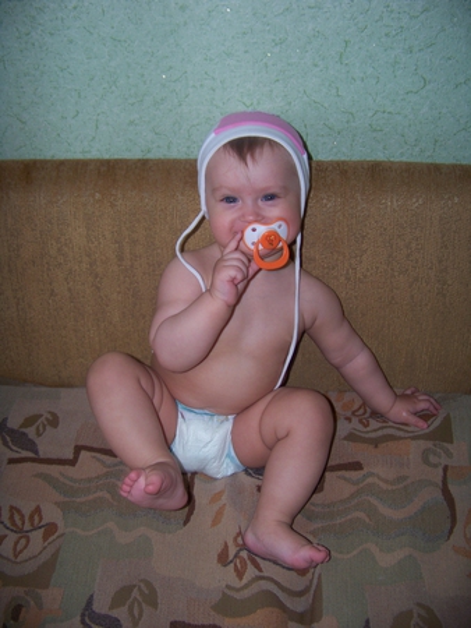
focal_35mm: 36
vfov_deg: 51.3
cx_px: 236
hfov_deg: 39.7
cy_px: 314
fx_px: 652
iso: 64
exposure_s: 1/30
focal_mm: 5.85
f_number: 2.8
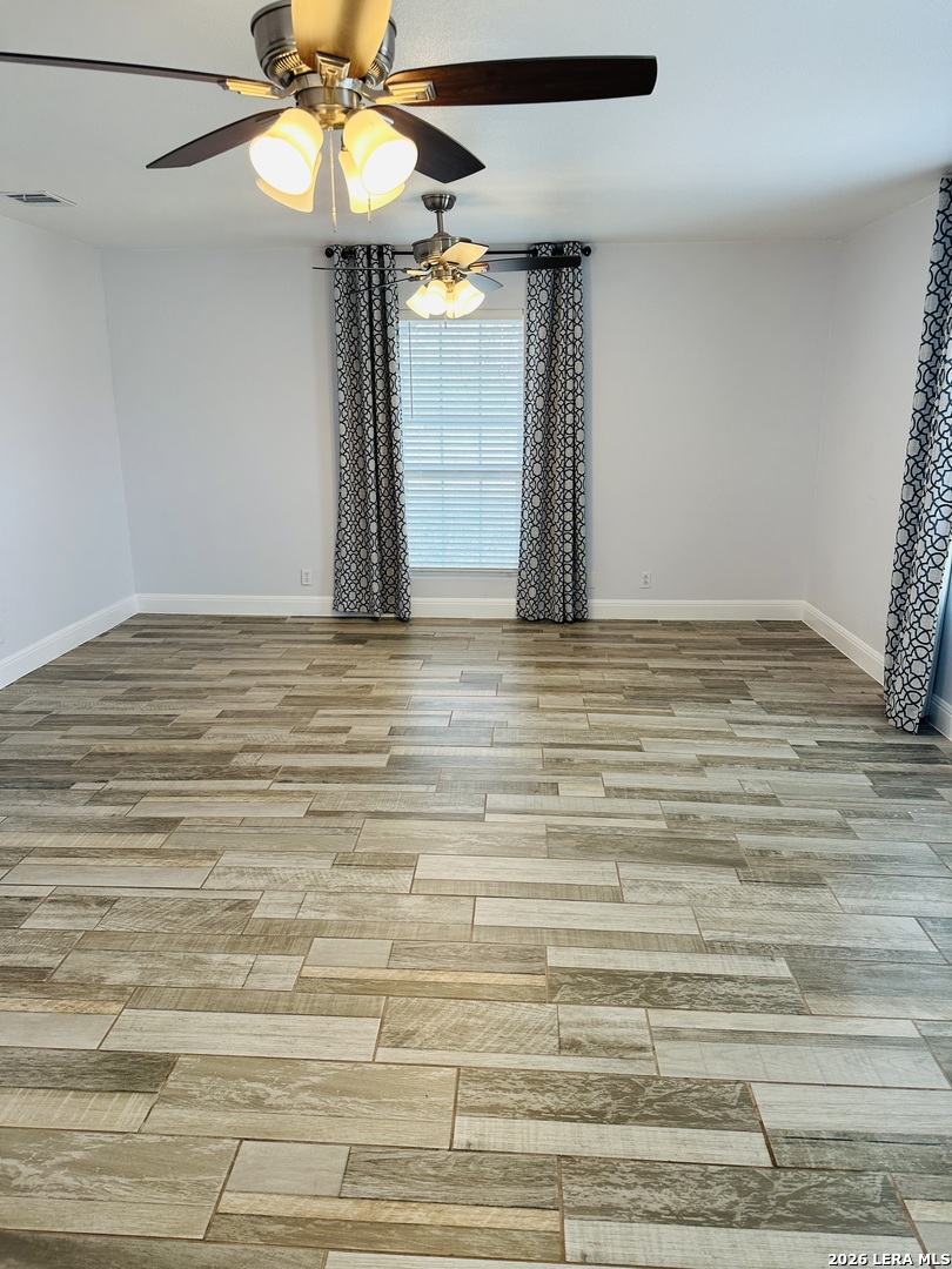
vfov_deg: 71.6
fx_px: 880
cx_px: 476
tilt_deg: -14.1
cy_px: 634
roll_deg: +0.1
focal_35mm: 24
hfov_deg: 56.8
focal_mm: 6.86
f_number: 1.78
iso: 125
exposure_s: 1/120
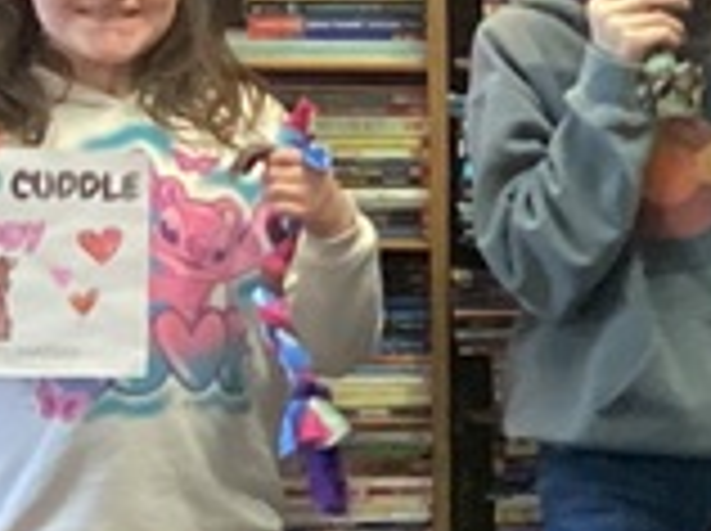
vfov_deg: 7.4
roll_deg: +0.3
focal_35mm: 201
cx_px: 1904
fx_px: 4122
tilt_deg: -7.5
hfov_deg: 8.7
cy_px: 310
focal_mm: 3.3
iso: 400
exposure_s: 1/30
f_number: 2.4
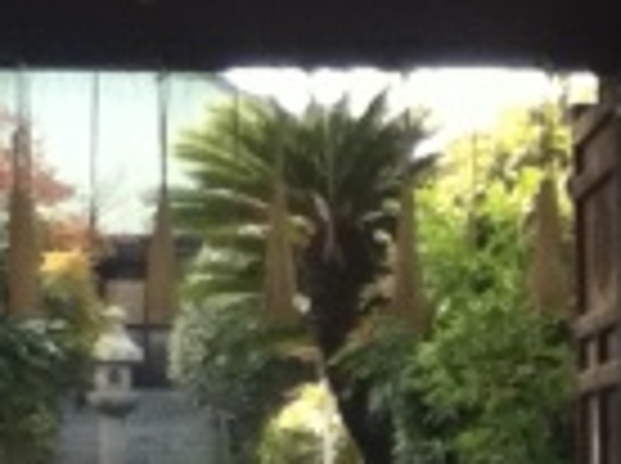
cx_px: 202
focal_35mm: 116
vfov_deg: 12.7
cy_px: 151
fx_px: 2077
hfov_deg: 17.0
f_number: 2.4
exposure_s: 1/140
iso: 80
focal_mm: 3.85
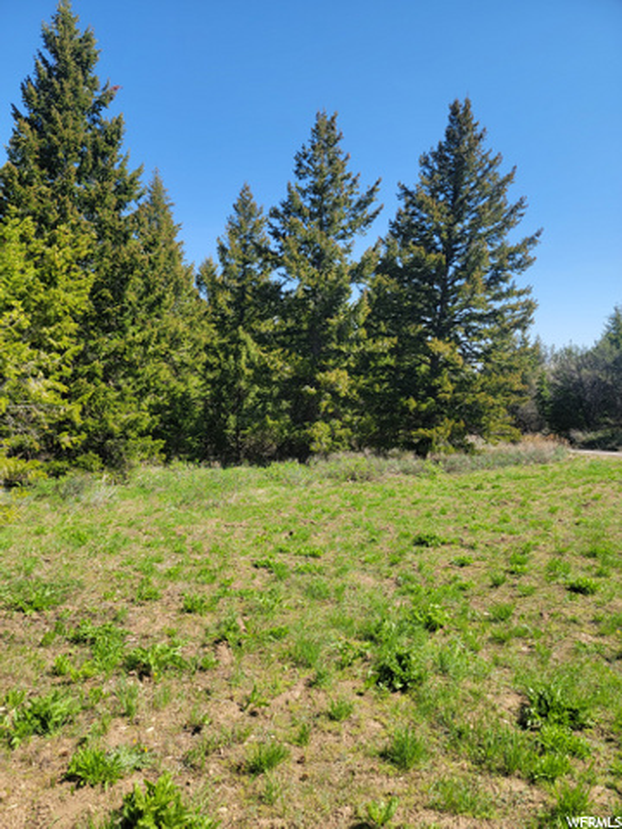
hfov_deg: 56.8
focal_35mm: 24
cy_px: 414
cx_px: 311
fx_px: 575
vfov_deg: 71.6
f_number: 1.8
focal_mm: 6.7
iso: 16
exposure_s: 1/537
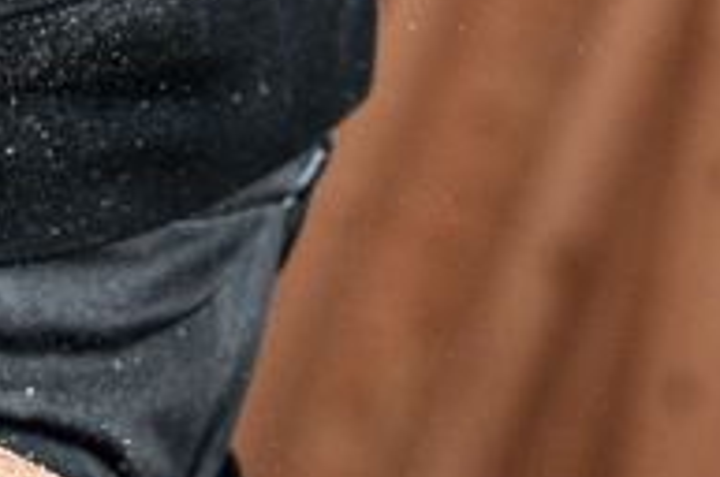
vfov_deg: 6.1
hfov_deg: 9.3
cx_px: -19
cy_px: -438
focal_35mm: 220
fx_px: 4393
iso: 1000
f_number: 5
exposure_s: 1/60
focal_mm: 53
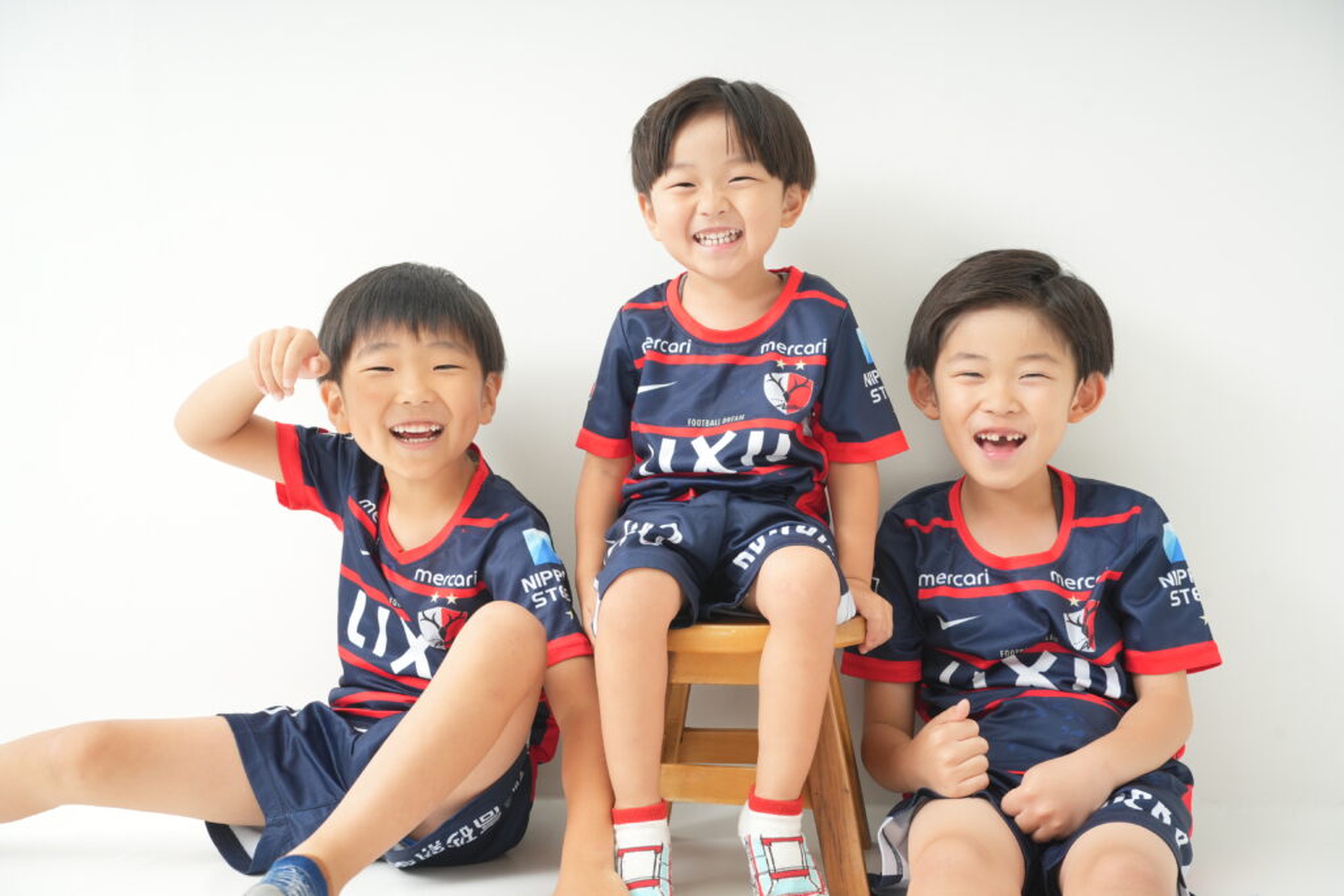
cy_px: 448
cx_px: 672
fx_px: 1493
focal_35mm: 40
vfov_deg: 33.4
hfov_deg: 48.5
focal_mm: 40
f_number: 8
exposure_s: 1/160
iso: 800
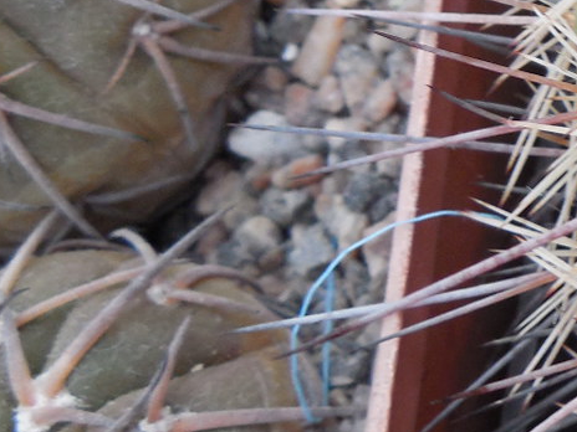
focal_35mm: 107
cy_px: -27
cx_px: 984
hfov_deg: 16.0
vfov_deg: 13.6
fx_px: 1784
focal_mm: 5.6
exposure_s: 1/30
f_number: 3.6
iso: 200
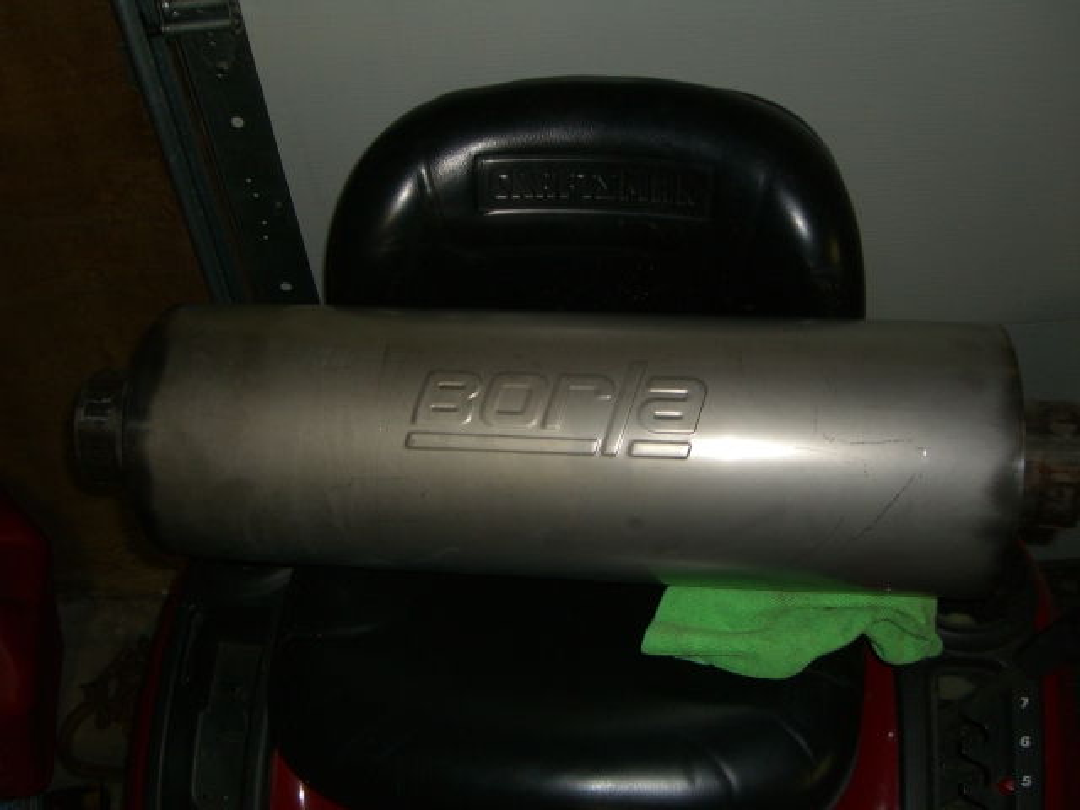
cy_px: 405
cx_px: 540
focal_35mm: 38
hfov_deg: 49.0
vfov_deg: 37.7
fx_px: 1186
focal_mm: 7.9
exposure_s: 1/60
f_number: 2.8
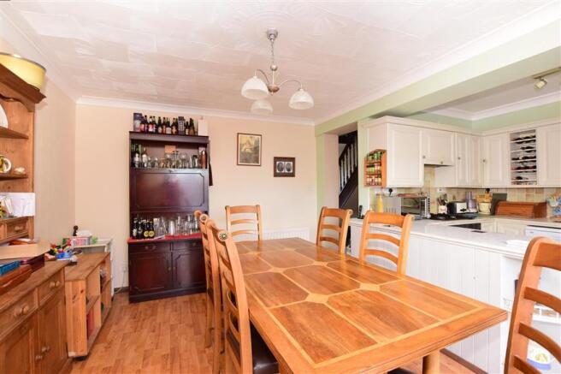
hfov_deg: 100.4
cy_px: 187
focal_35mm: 15
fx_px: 234
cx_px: 280
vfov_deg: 77.3
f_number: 5.6
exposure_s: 1/15
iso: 400
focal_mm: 10
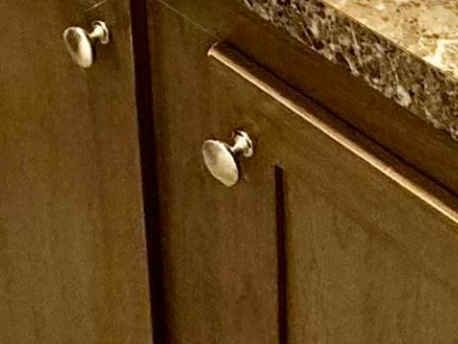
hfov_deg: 22.6
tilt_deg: -19.5
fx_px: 1125
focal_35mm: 85
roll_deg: +3.5
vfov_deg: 13.7
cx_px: 75
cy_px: -417
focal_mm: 2.22
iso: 320
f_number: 2.2
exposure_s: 1/120
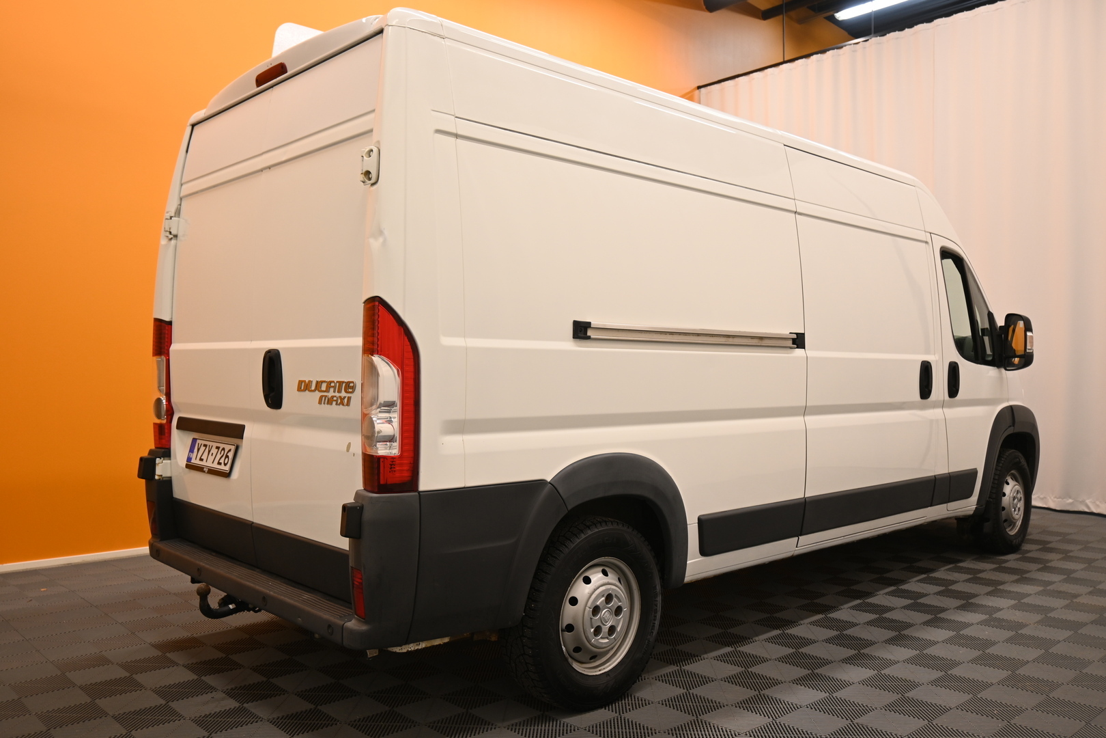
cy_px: 369
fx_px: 899
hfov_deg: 63.2
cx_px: 553
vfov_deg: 44.6
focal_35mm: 29
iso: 250
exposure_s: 1/30
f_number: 3.8
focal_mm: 19.5
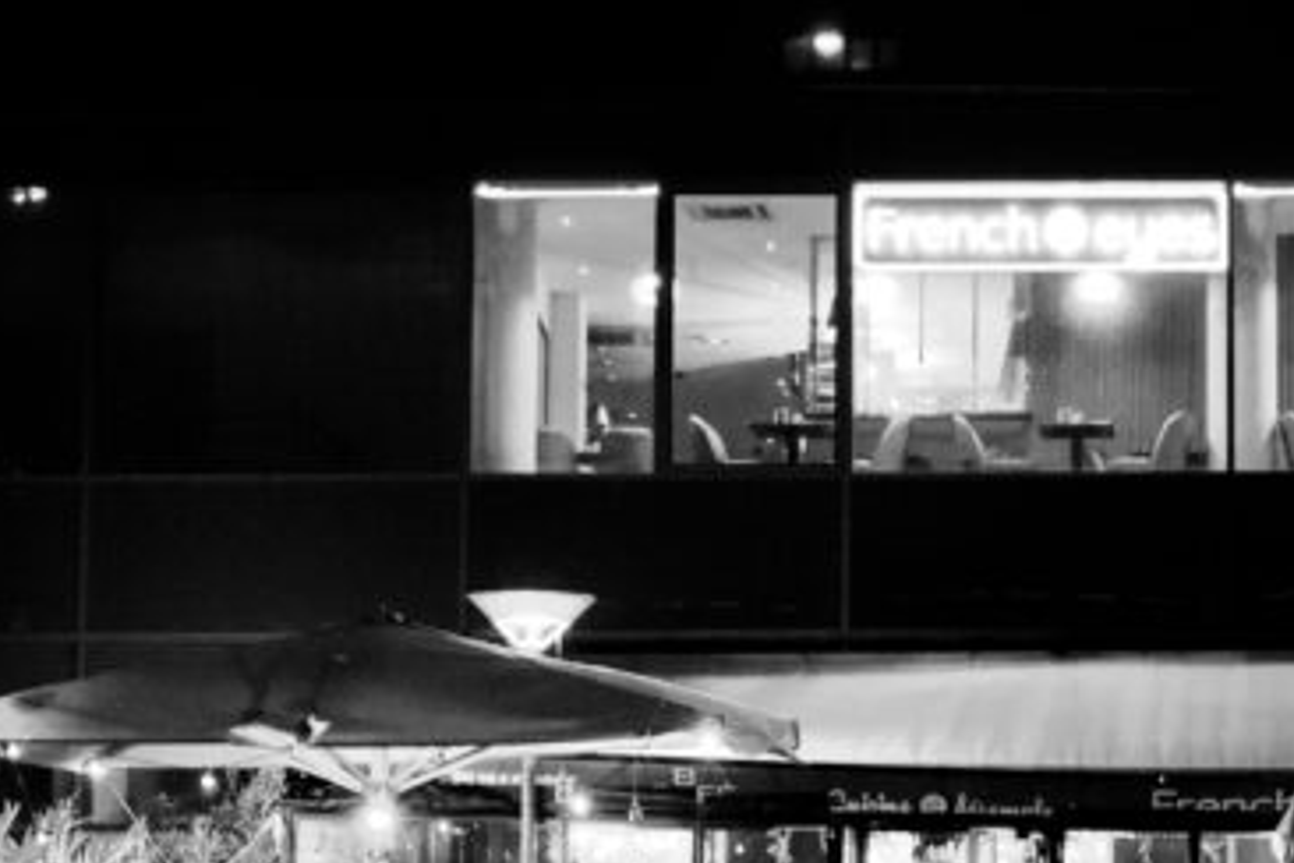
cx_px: 1160
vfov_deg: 18.0
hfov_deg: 26.1
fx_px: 2696
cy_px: 706
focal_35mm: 75
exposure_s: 1/60
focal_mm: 27
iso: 12800
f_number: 4
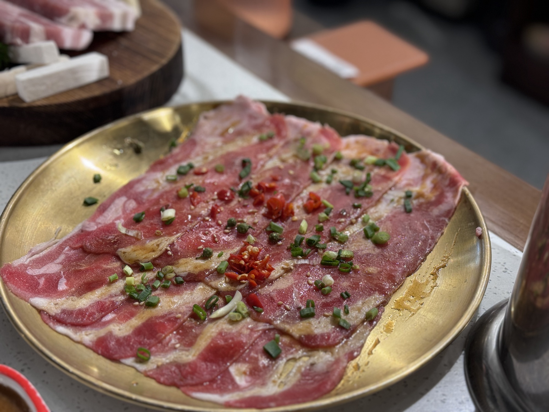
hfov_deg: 39.7
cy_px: 206
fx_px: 761
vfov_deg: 30.3
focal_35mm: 48
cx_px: 274
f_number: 1.78
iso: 80
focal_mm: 6.76
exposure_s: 1/50
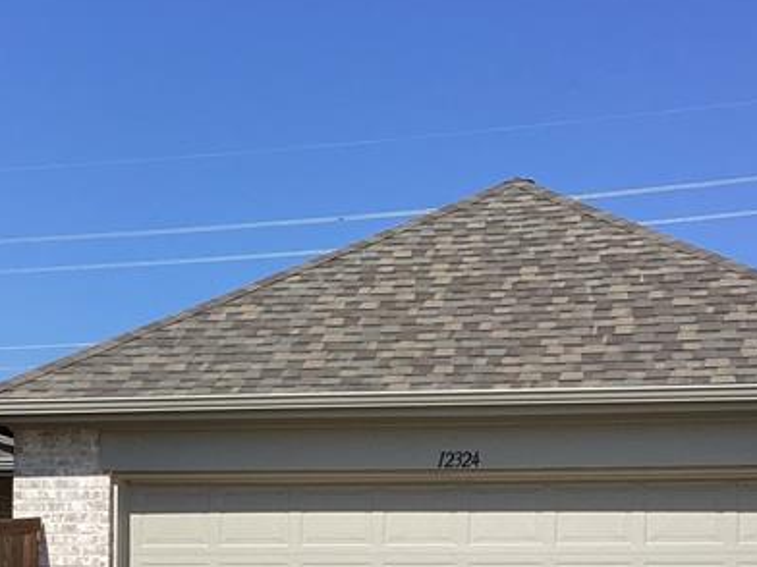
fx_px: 1771
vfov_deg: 17.8
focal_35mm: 81
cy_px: 573
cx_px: 272
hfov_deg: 24.0
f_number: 2.4
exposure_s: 1/2146
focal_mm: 3.3
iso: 25
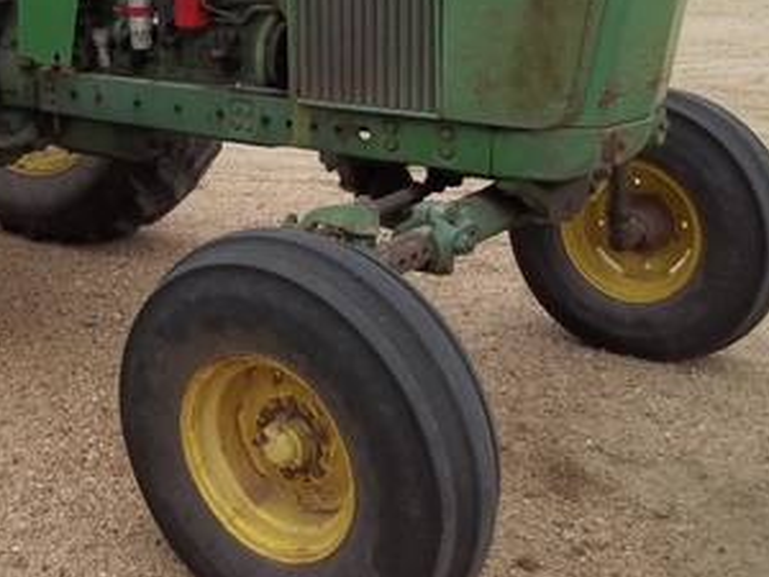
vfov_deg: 24.7
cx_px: 133
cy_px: 97
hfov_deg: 32.2
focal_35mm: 58
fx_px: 1288
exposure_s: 1/250
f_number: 2.9
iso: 64
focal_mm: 5.7
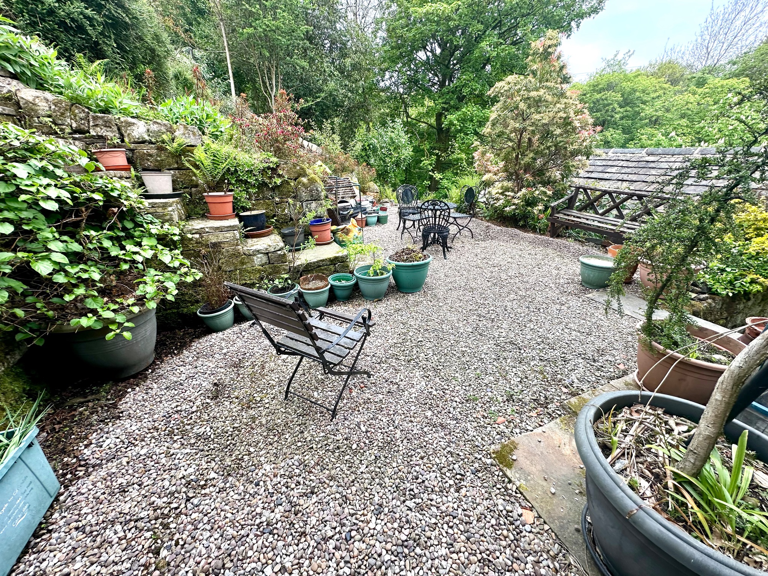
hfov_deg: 102.1
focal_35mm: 14
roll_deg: +2.8
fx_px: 311
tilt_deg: -23.3
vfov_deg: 85.7
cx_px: 384
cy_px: 288
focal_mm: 2.22
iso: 40
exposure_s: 1/270
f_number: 2.2
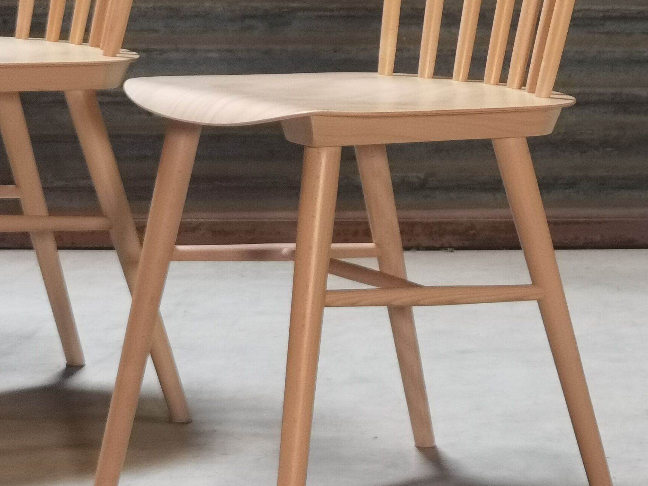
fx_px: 1928
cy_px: 63
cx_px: 724
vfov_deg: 14.2
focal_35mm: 103
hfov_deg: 18.3
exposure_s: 1/50
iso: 200
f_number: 1.9
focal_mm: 6.71
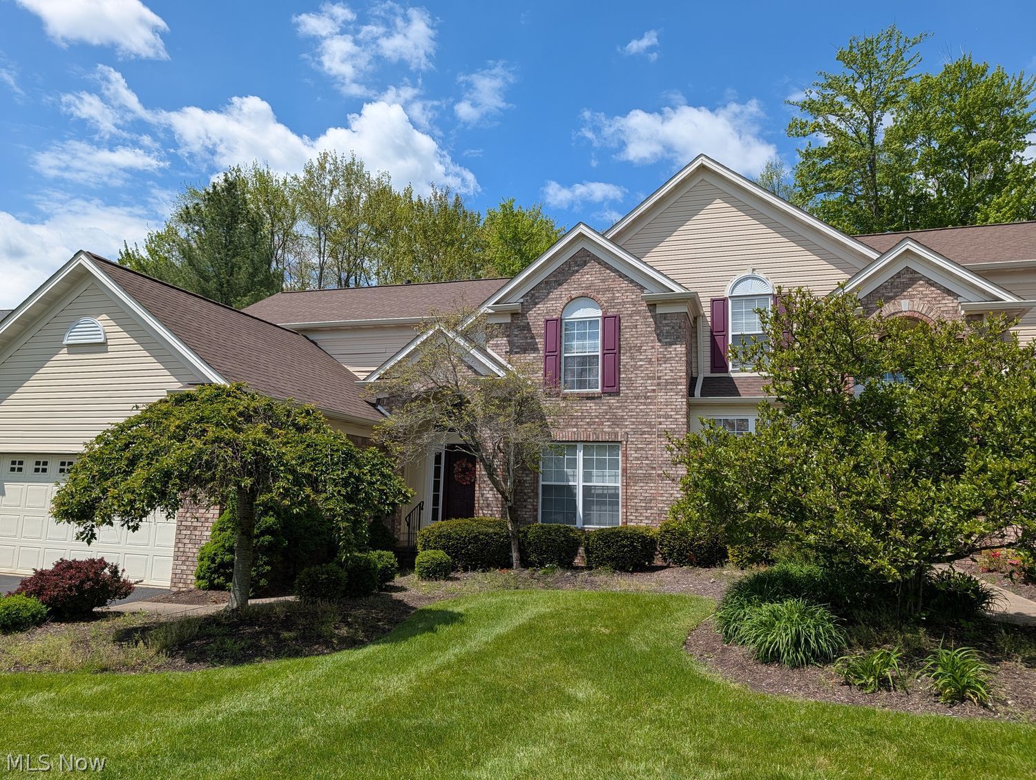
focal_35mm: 24
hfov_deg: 71.5
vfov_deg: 56.9
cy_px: 390
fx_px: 719
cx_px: 518
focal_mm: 6.9
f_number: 1.68
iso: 21
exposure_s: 1/1195
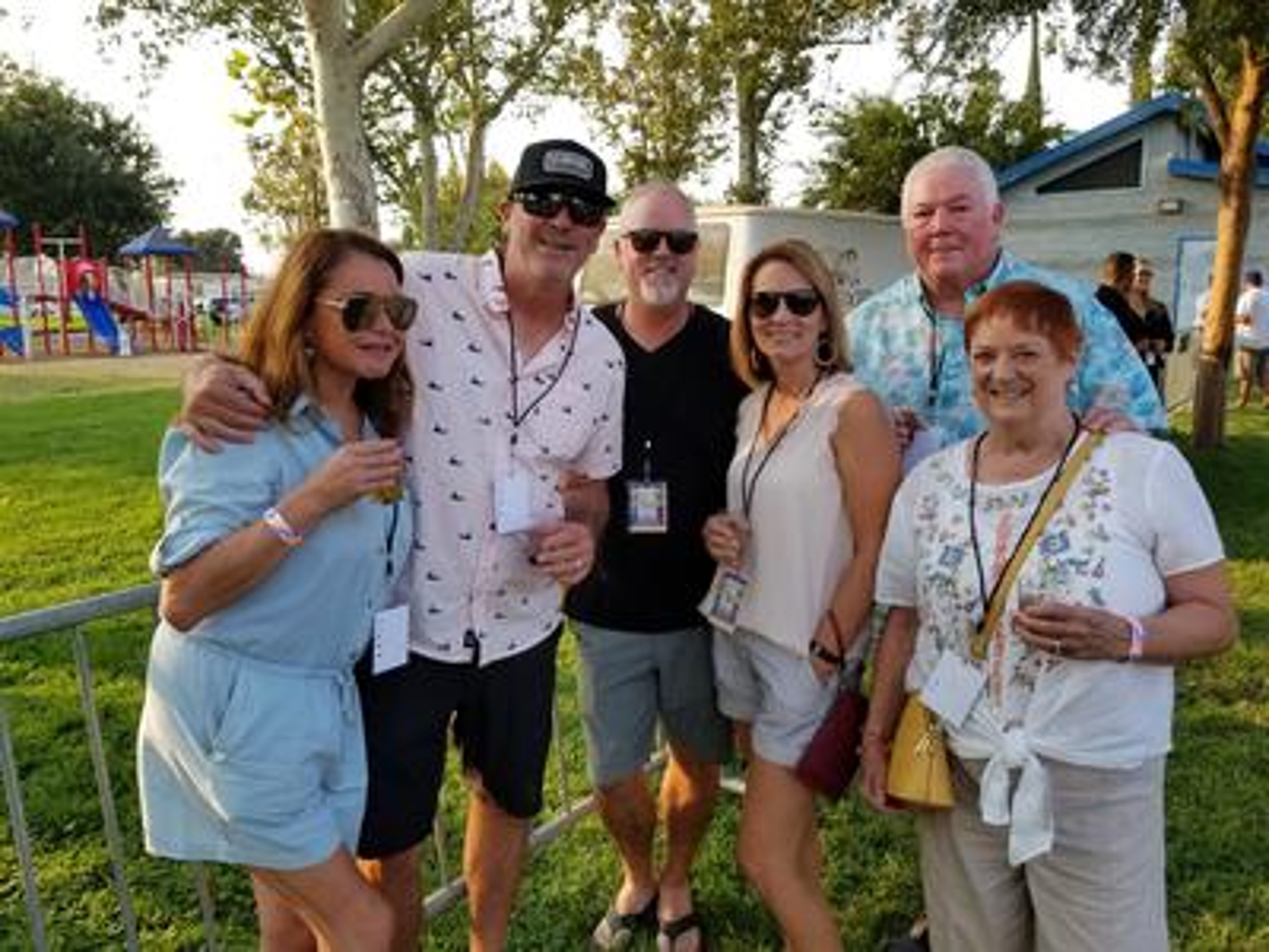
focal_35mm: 26
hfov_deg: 67.3
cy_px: 476
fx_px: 953
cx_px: 634
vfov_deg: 53.1
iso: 50
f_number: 1.7
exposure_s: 1/558
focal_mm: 4.25
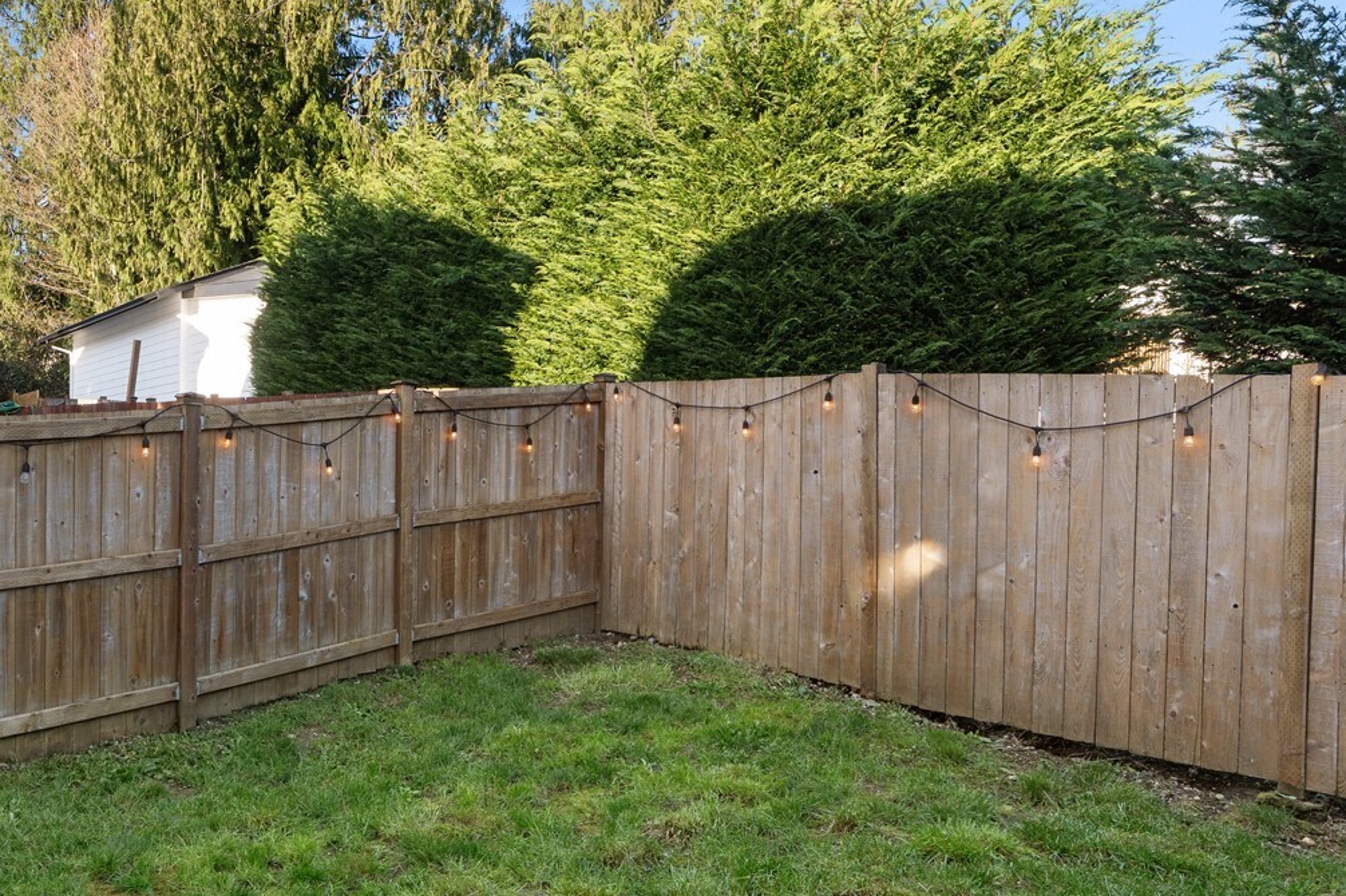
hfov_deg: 65.5
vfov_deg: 47.8
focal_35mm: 27
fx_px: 1009
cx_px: 441
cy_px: 506
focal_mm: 16
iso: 320
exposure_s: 1/25
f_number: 9
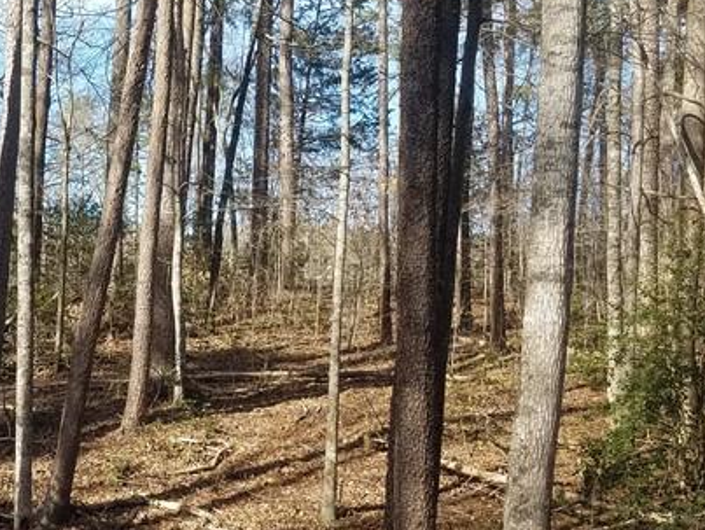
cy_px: 310
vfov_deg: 22.3
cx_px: 112
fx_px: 1345
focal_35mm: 66
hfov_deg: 28.5
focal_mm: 4.2
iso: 50
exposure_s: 1/822
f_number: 1.7
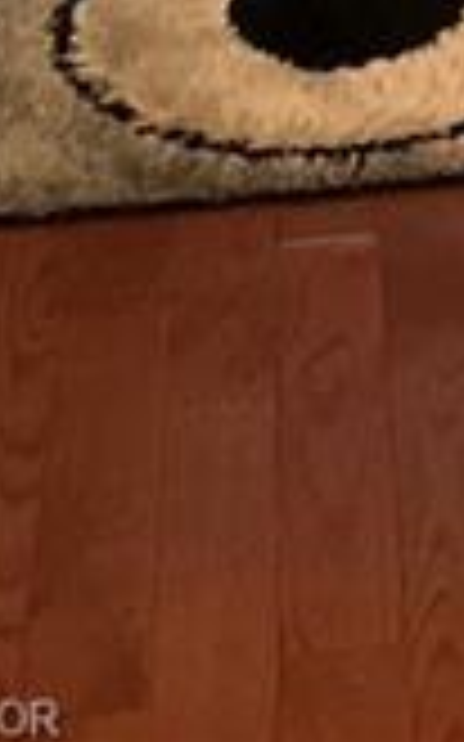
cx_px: 978
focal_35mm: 143
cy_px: -976
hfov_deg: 8.6
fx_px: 2896
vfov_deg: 12.1
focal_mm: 3
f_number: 1.8
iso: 250
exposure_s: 1/60
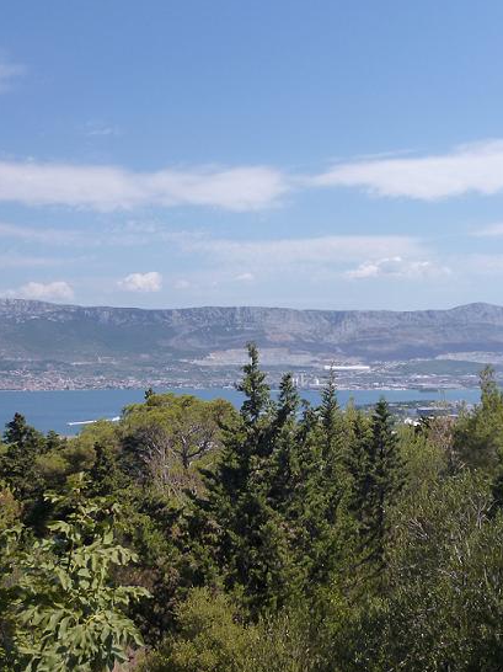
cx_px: 344
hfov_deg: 36.3
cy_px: 327
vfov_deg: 47.9
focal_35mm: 39
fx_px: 756
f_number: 9
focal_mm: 5
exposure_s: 1/125
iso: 160
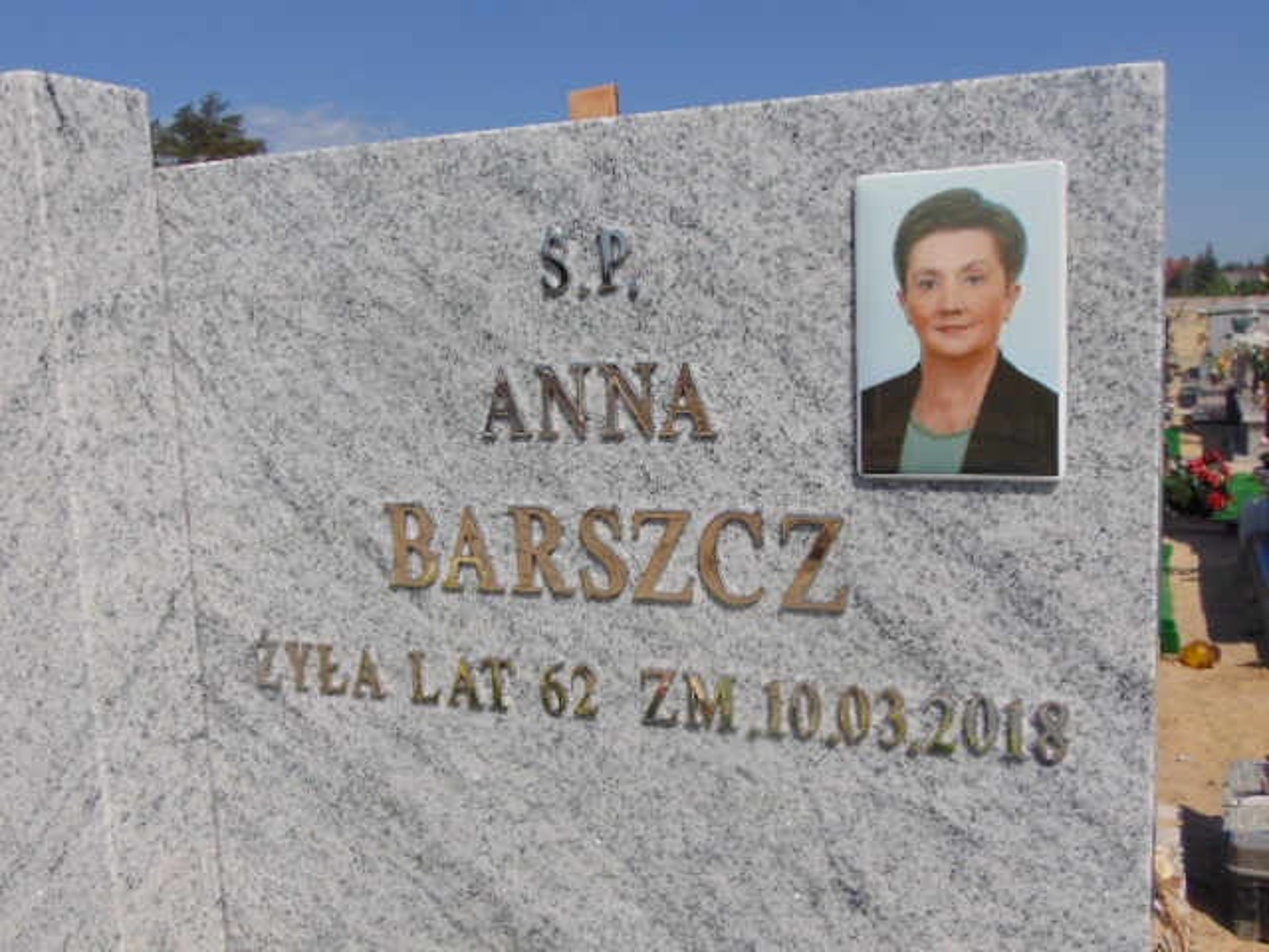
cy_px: 476
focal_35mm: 35
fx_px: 1283
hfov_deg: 52.6
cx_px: 634
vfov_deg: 40.7
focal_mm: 6.3
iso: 80
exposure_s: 1/500
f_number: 8.3
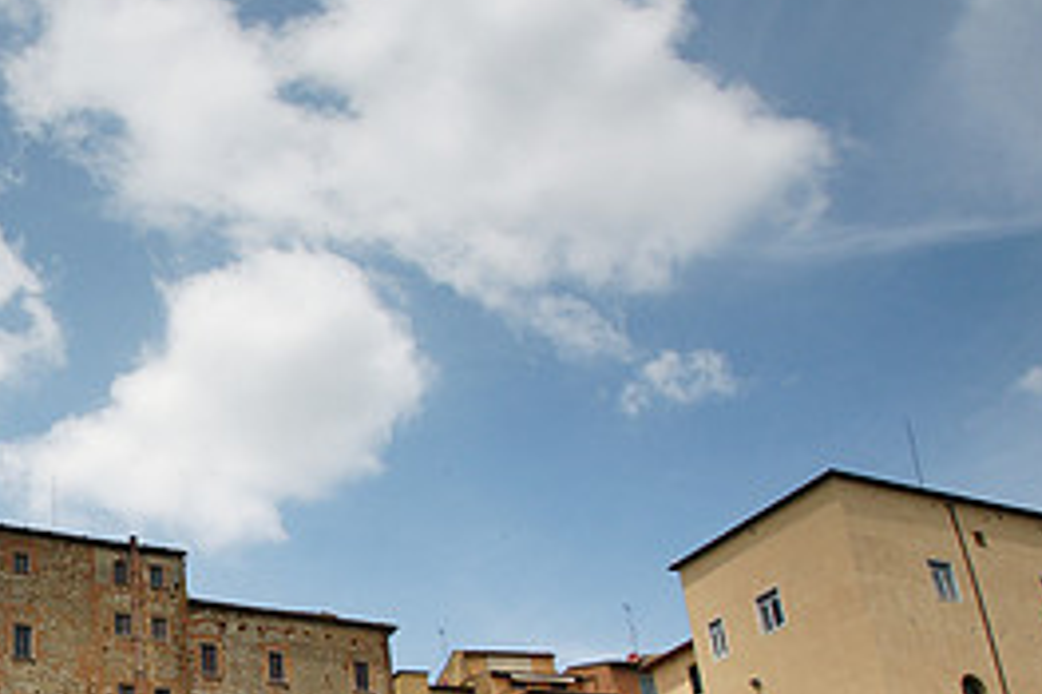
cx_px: 28
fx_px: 1533
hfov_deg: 34.5
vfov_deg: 25.1
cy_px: 545
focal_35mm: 53
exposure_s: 1/160
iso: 200
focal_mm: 16
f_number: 10
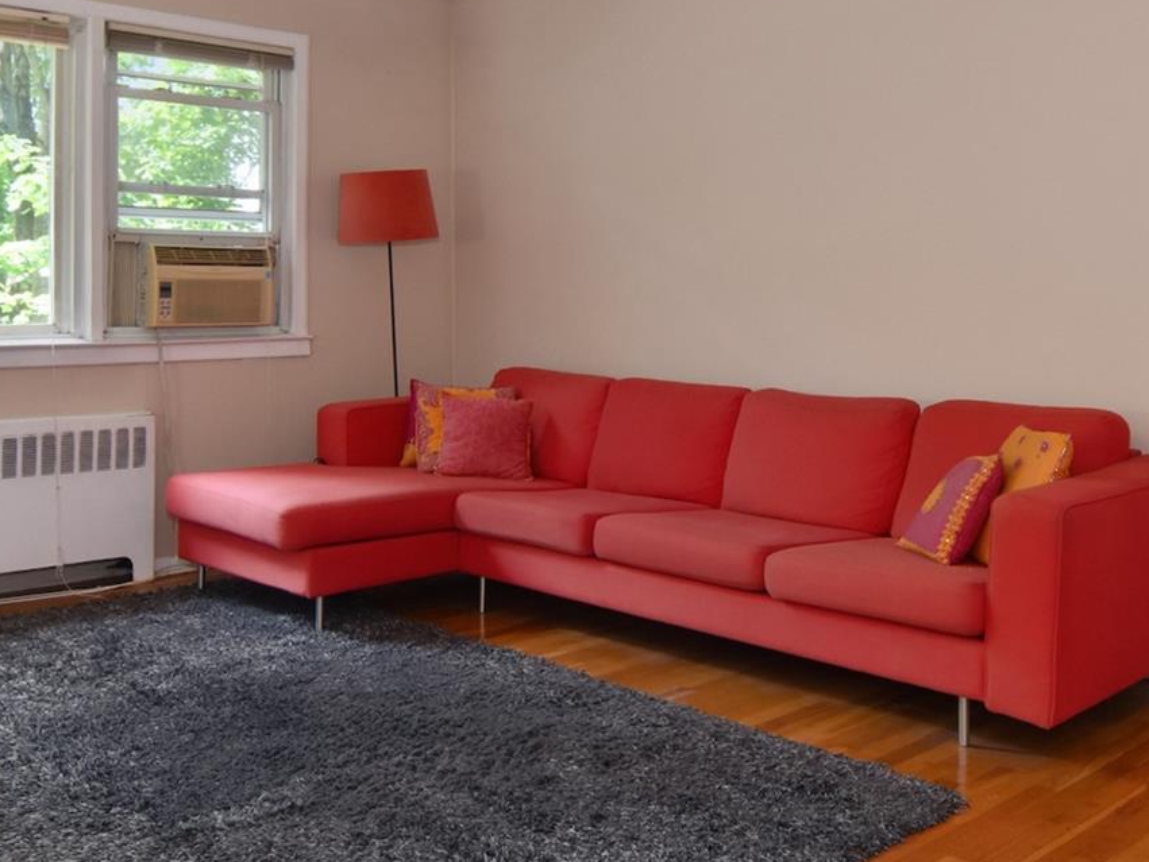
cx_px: 653
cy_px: 276
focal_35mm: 38
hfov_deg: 48.6
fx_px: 1267
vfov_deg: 37.1
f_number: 8
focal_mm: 11
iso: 640
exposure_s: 1/50
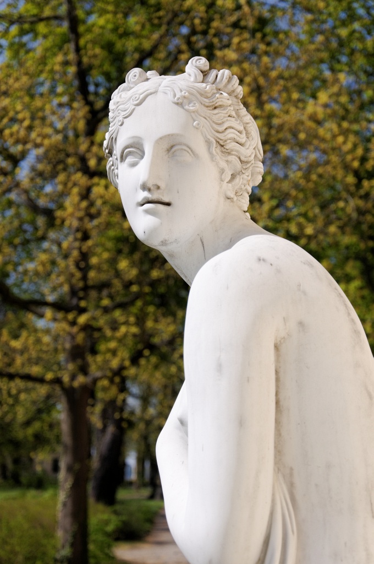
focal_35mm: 72
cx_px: 187
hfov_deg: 18.9
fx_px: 1125
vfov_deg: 28.1
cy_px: 282
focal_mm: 48
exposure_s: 1/2000
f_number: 4.8
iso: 200
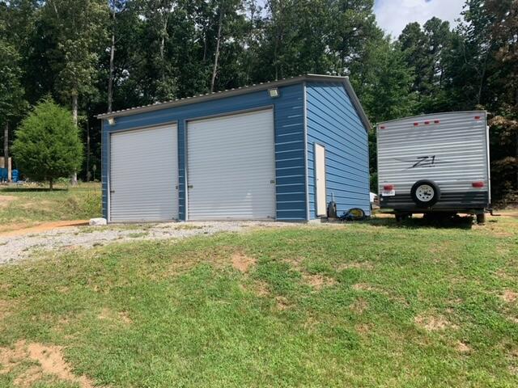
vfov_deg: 53.1
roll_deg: +1.5
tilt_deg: +1.1
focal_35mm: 26
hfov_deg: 67.3
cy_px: 194
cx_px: 259
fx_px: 389
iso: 25
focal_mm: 4.25
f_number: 1.8
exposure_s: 1/1427
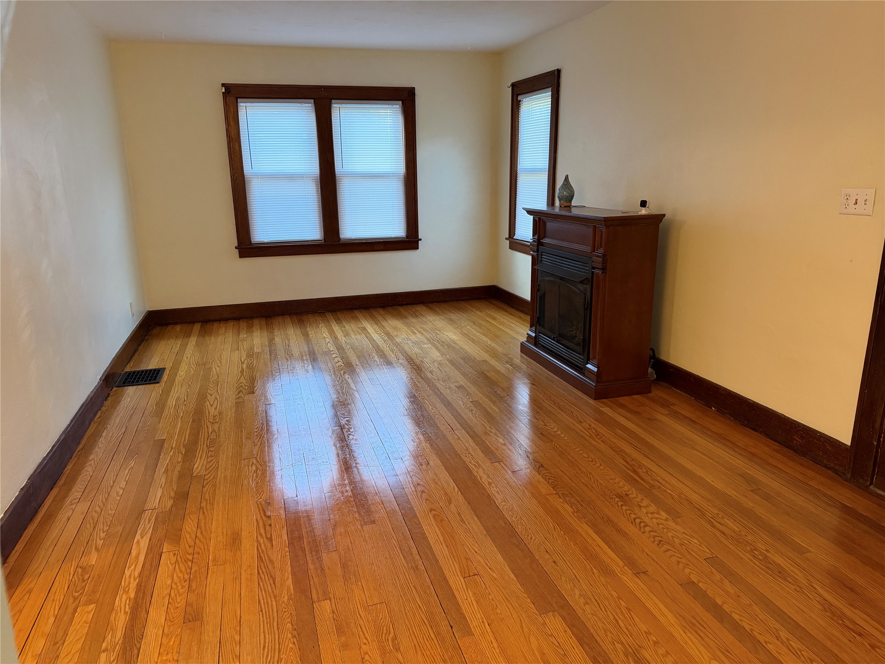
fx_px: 614
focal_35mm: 24
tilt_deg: -15.2
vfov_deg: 56.8
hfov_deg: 71.6
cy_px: 332
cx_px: 442
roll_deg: +1.4
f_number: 1.78
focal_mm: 6.76
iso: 500
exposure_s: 1/60
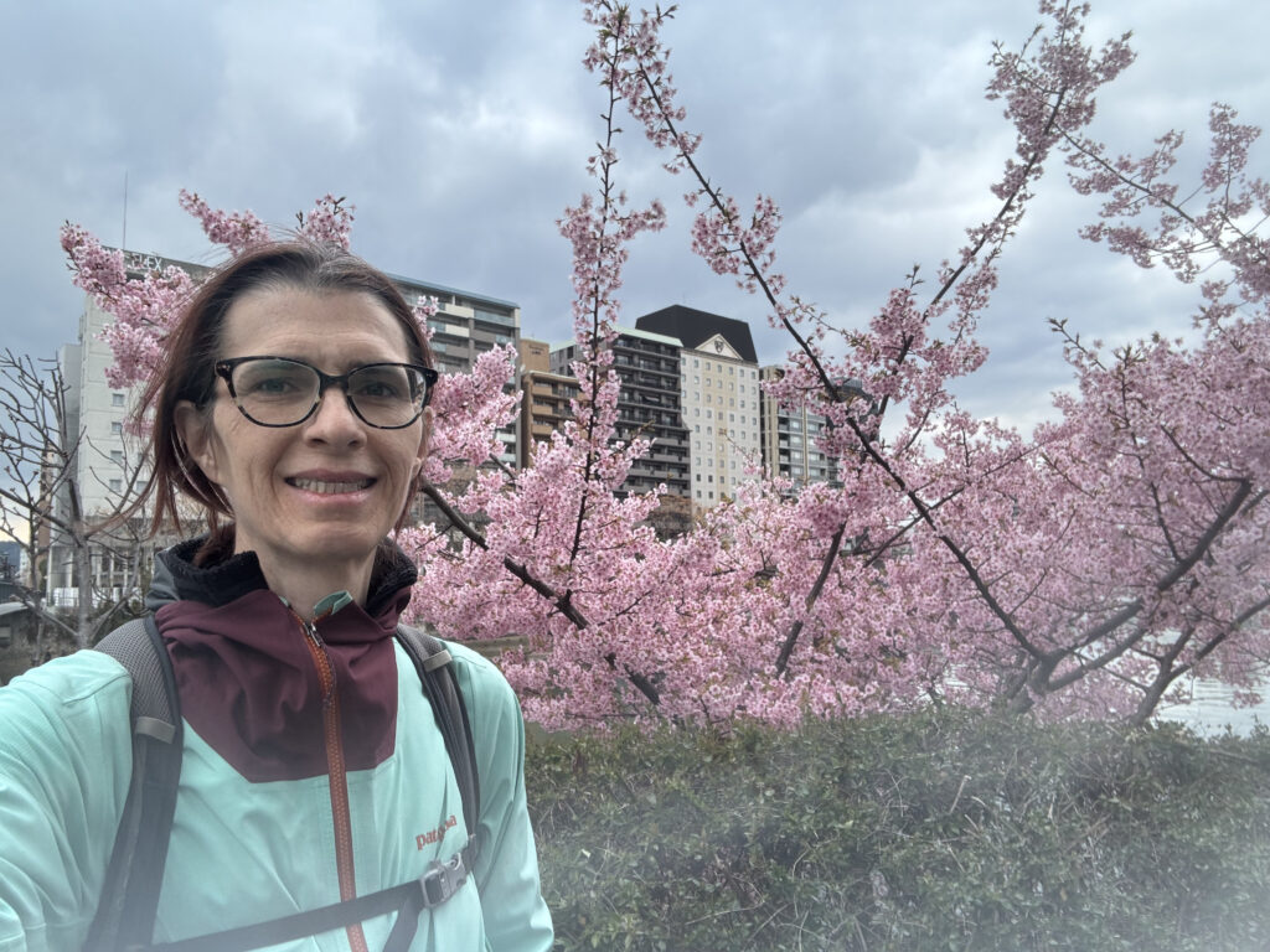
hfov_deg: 73.9
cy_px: 476
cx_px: 635
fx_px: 844
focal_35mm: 23
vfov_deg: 58.9
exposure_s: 1/159
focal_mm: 2.69
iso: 20
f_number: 1.9
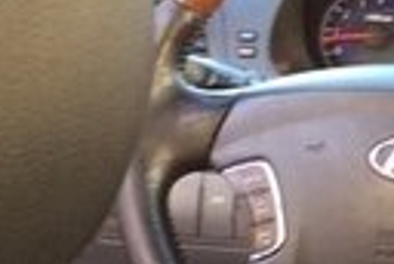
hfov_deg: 11.0
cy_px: 109
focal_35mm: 155
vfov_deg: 8.9
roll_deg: -2.5
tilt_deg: -13.3
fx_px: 1700
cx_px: 970
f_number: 2.2
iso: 64
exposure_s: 1/33
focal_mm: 4.15
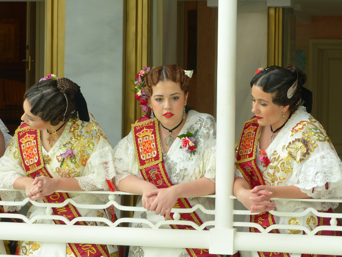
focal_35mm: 126
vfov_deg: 11.8
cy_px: 128
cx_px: 171
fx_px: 1245
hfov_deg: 15.6
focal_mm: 22.6
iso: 100
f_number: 4
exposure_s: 1/100
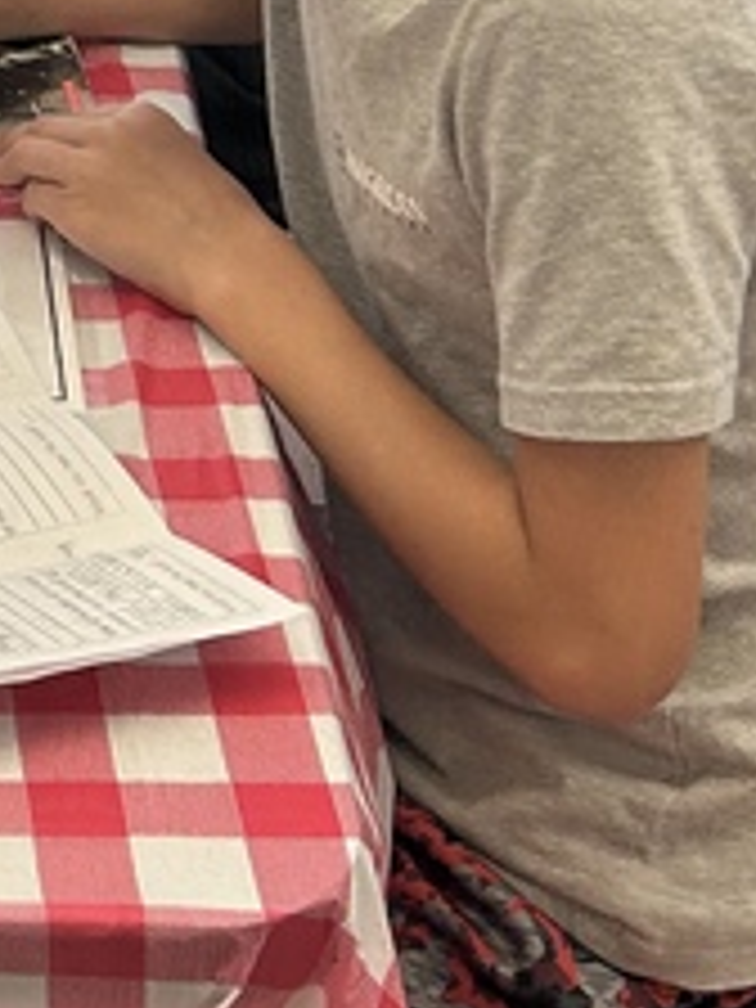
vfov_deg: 16.2
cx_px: -738
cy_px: 9
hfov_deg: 11.3
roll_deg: +5.3
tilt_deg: -28.3
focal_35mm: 119
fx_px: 3465
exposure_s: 1/215
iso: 40
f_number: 1.5
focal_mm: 5.7
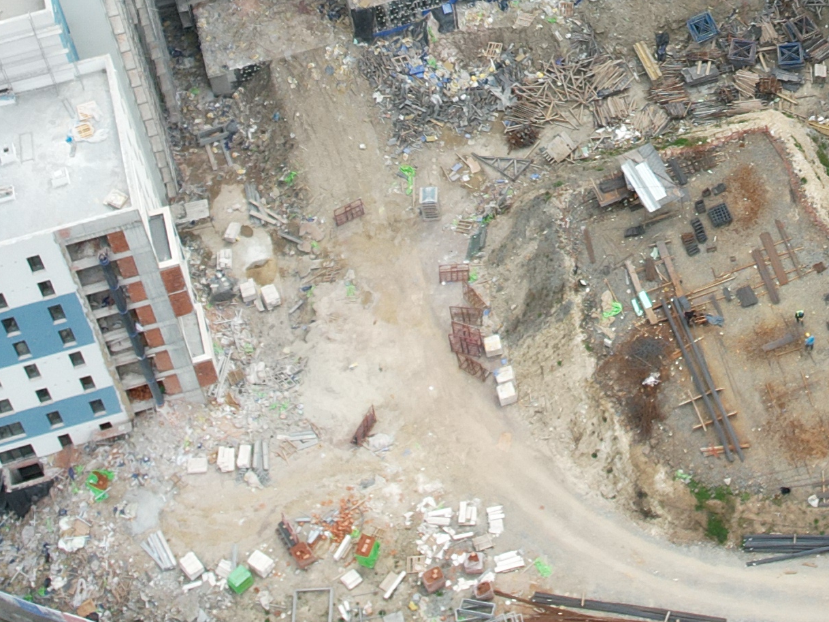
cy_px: -235
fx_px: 2276
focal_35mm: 95
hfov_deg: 20.2
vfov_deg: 14.7
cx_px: 743
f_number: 2.8
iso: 110
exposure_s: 1/320
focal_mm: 8.38
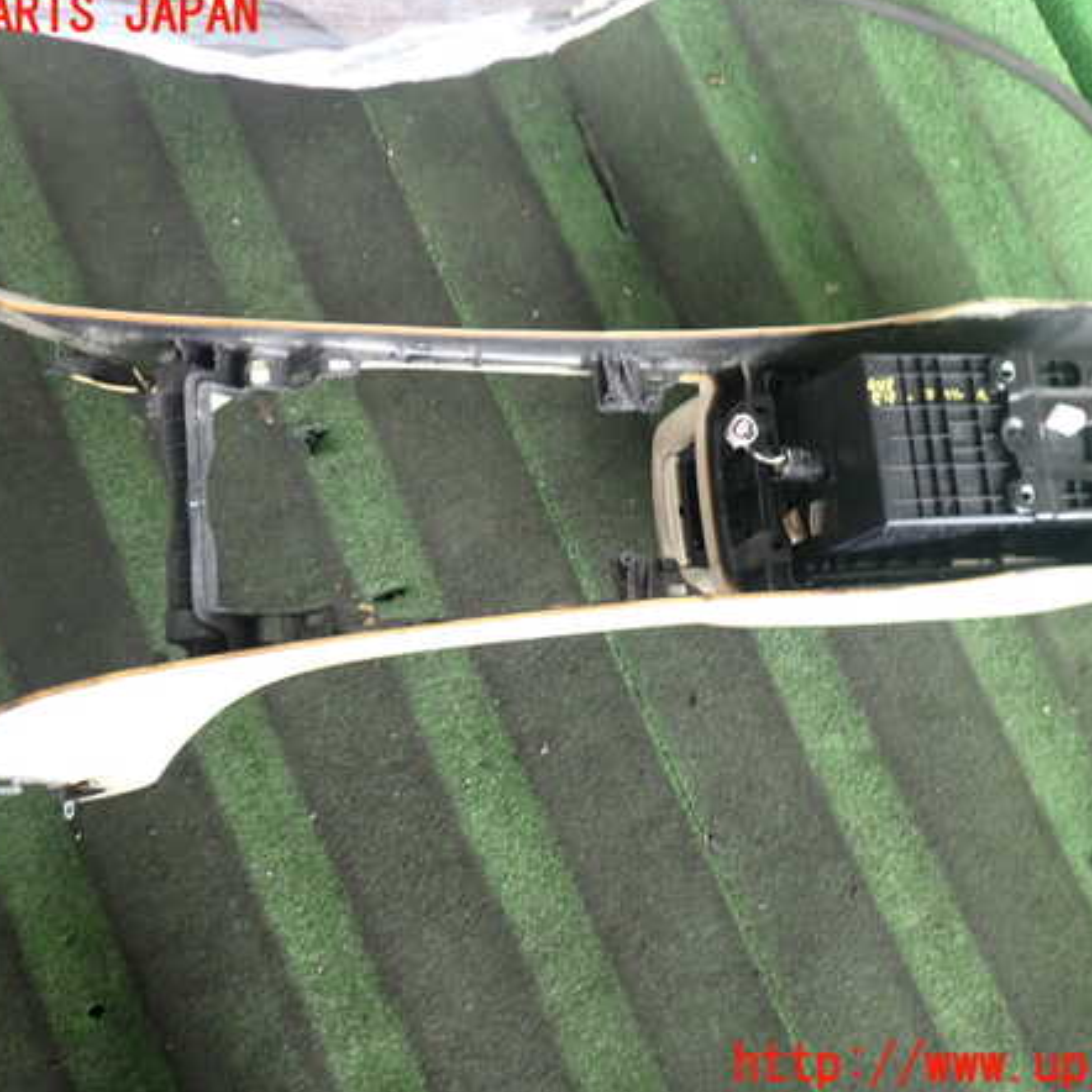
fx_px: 1285
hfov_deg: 46.0
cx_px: 551
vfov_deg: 46.0
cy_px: 541
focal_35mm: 36
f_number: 2.3
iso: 200
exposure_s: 1/60
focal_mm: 5.4
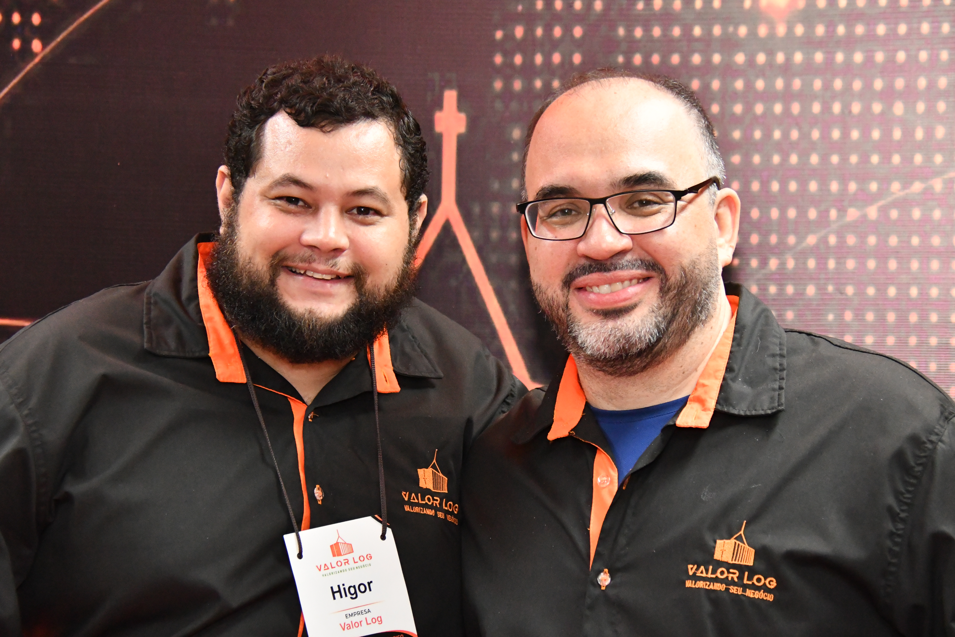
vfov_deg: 9.7
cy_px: 318
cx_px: 478
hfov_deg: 14.4
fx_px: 3767
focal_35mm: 142
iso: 5600
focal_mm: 95
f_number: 5.6
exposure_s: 1/200
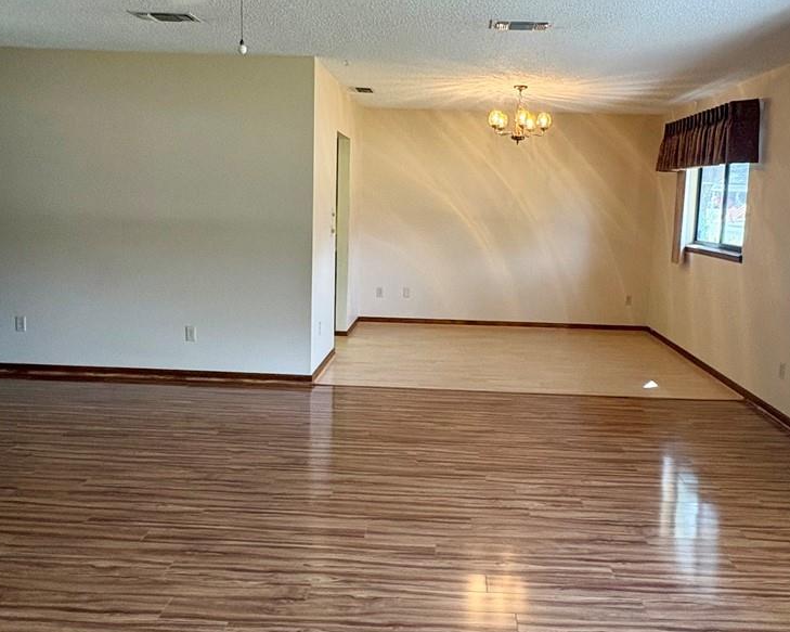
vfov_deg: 48.4
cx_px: 433
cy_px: 284
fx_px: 701
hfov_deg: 58.7
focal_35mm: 30
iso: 250
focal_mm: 2.22
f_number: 2.2
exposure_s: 1/120
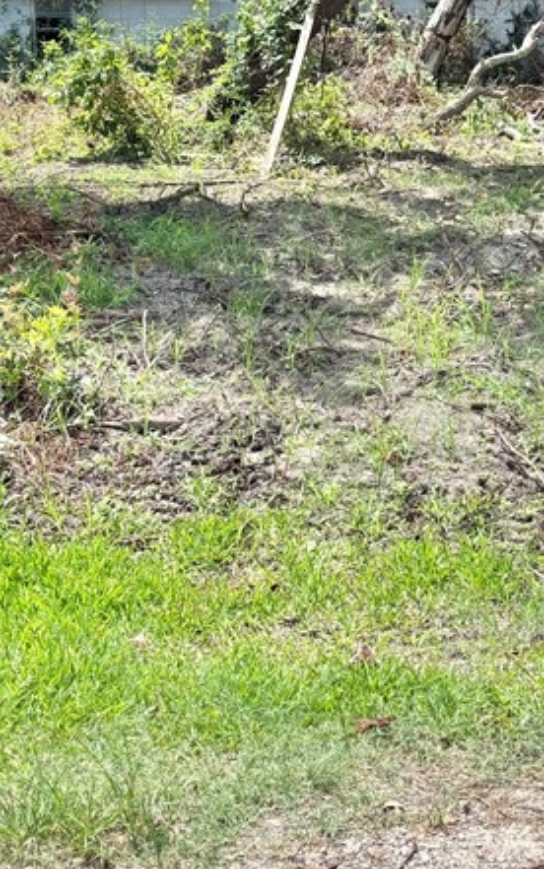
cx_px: 457
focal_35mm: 64
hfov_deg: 20.1
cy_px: 185
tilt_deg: -6.0
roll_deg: -0.6
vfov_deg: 31.2
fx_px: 1517
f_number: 1.6
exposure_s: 1/1311
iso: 50
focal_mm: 5.96
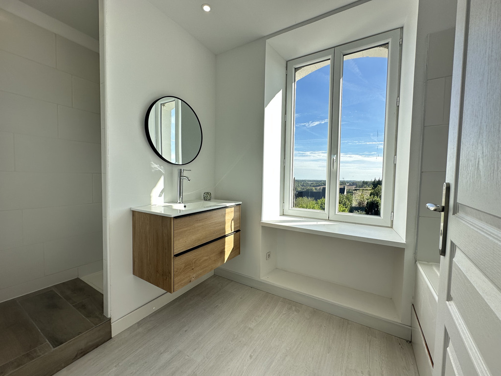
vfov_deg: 85.7
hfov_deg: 102.1
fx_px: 203
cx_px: 250
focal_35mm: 14
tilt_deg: -2.3
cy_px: 188
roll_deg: -1.1
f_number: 2.2
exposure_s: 1/307
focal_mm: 2.22
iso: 40
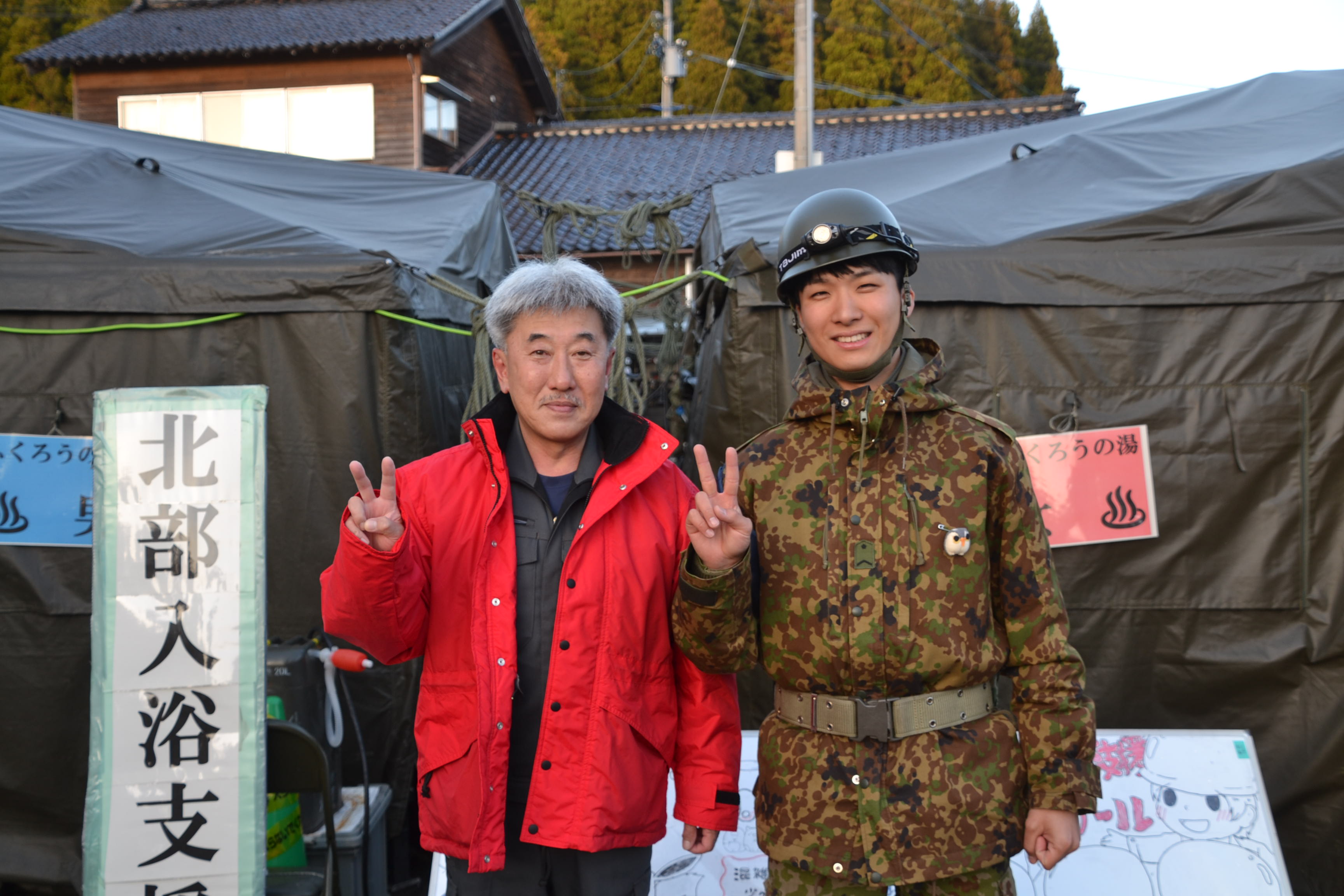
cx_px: 672
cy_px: 448
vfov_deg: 34.2
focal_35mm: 39
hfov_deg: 49.6
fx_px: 1456
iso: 100
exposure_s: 1/40
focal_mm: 26
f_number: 3.8
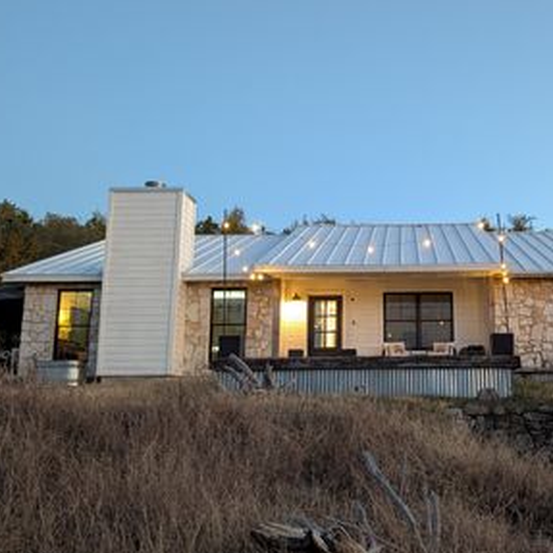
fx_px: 669
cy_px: 282
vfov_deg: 44.9
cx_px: 395
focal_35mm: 37
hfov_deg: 43.9
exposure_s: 1/24
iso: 302
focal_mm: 6.9
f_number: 1.68
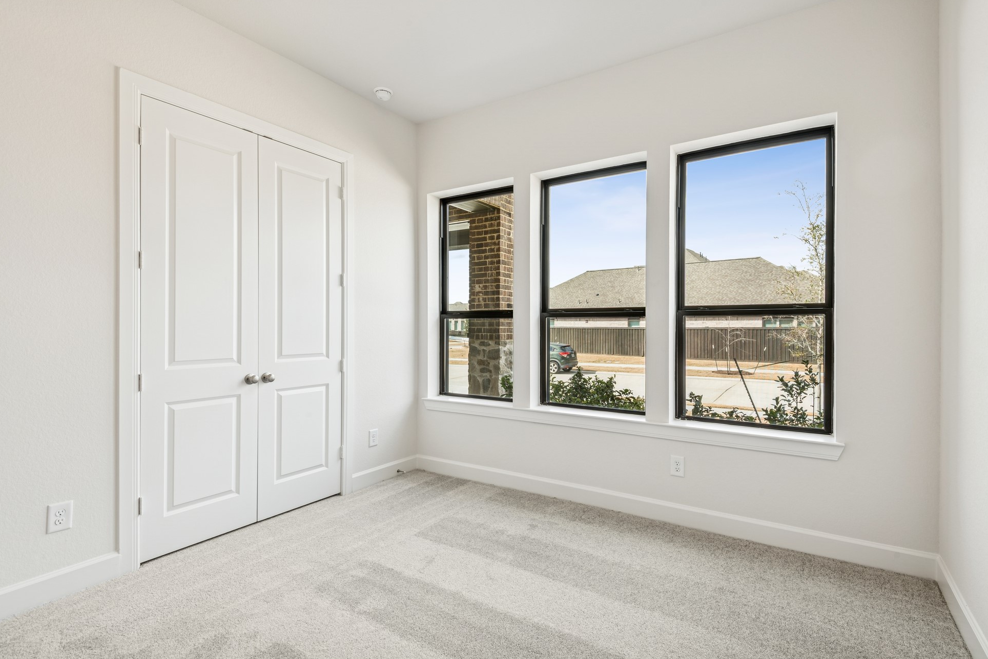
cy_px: 327
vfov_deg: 70.5
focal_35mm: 17
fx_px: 467
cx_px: 517
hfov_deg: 93.2
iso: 160
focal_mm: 16
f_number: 9
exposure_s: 1/30
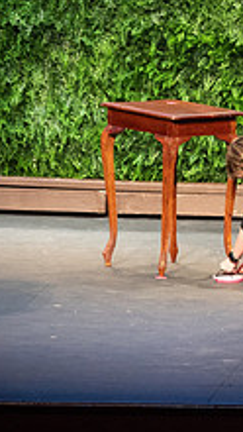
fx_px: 8509
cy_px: 108
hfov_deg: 1.6
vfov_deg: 2.9
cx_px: 557
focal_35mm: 744
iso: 7200
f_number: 6.3
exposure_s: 1/160
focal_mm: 270
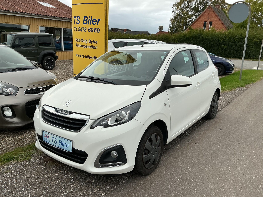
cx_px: 132
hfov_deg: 61.7
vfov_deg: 48.2
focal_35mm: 29
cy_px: 98
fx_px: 220
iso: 25
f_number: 1.8
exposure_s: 1/816
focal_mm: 3
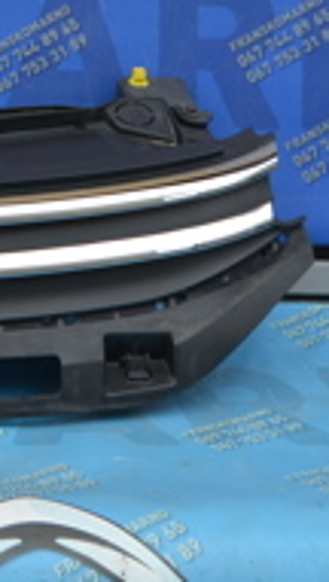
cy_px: -55
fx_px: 1622
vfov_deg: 19.5
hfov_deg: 10.9
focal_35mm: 105
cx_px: -259
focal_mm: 20
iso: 100
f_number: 6.3
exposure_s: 1/160
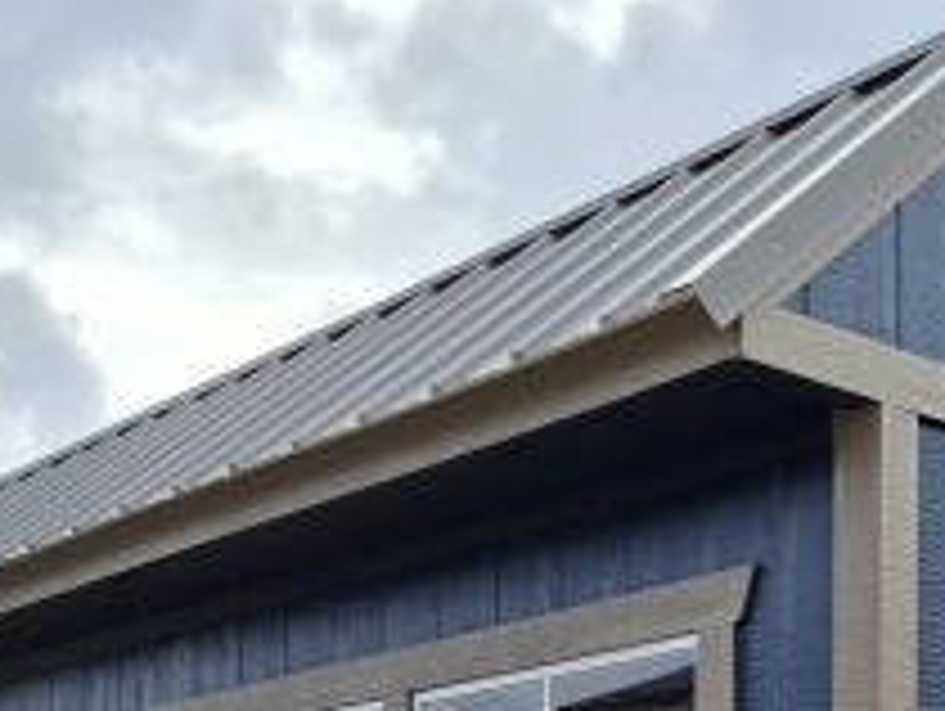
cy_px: 1004
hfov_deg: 27.0
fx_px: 1913
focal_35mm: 70
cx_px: 796
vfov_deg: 19.0
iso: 50
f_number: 1.8
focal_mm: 5.54
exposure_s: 1/1379
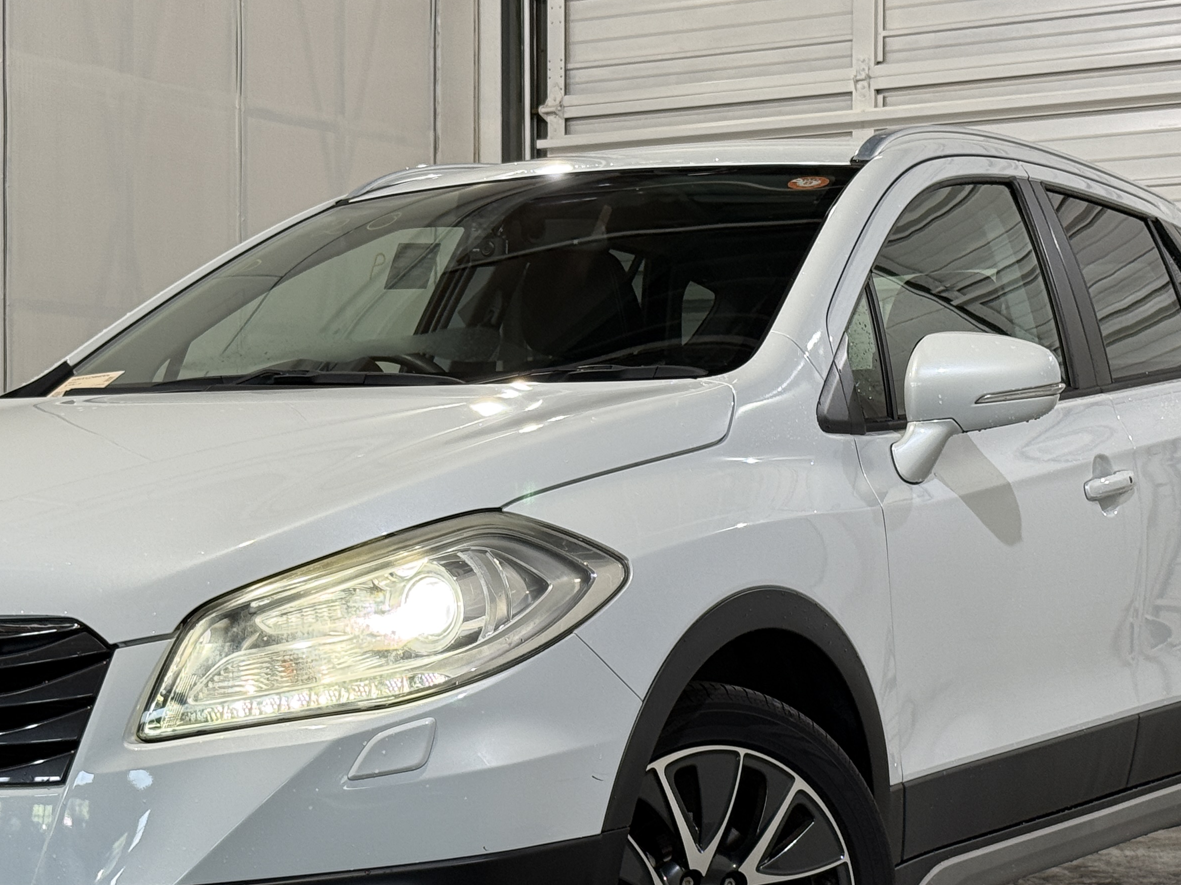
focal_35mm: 82
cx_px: 477
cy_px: 550
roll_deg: -0.4
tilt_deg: -0.7
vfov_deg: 18.0
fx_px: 2798
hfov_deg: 23.8
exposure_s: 1/60
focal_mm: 6.76
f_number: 1.78
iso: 64
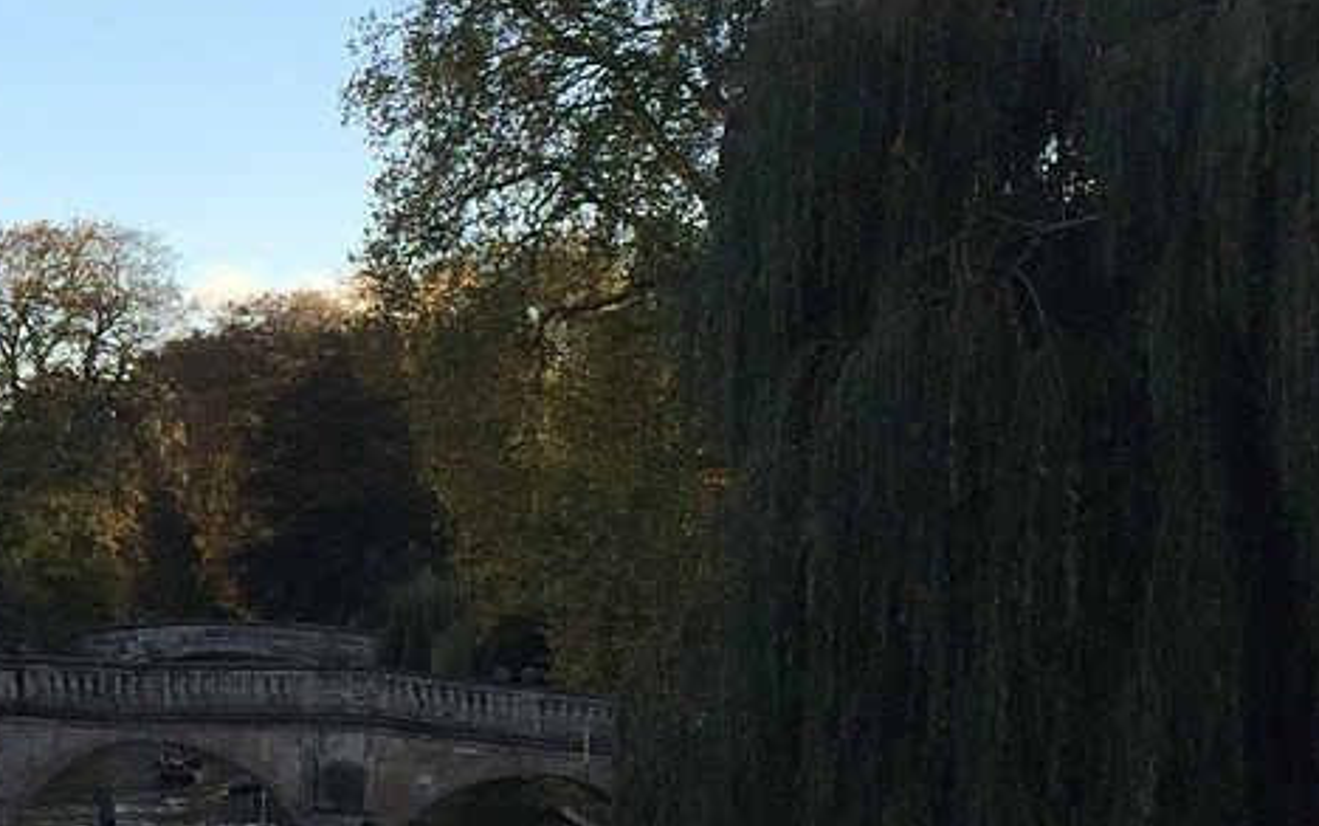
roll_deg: -1.9
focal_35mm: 105
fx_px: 3776
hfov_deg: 18.5
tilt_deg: +3.4
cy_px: 445
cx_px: -358
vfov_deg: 12.5
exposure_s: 1/682
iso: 32
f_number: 2.2
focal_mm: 4.15
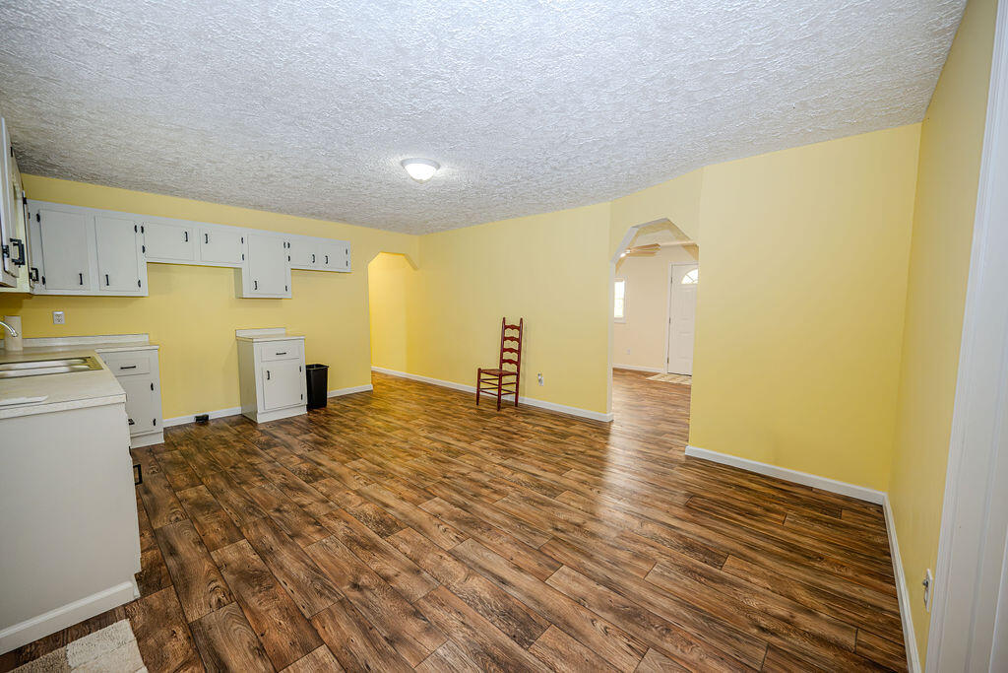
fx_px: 392
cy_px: 336
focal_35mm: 14
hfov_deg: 104.2
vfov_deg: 81.2
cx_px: 504
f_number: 4
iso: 2000
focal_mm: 14
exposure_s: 1/200
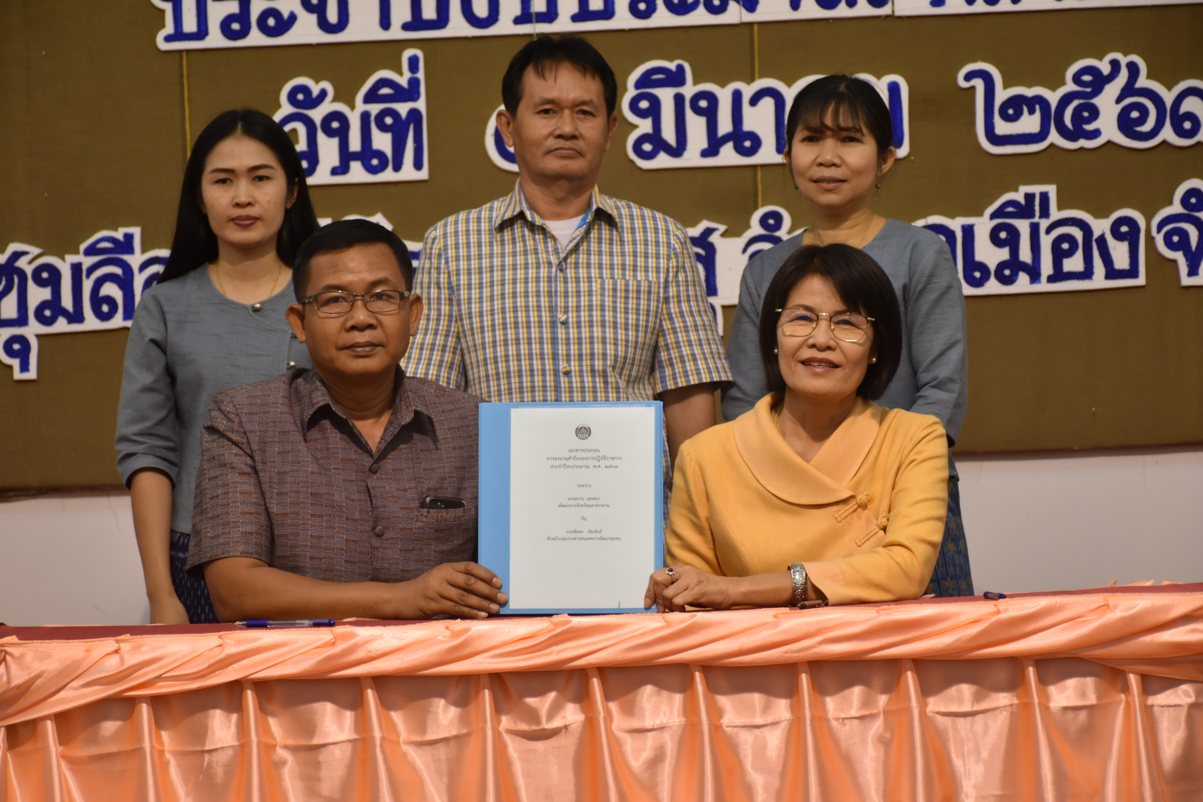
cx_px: 602
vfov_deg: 11.4
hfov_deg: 17.1
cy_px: 401
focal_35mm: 120
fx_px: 4010
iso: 640
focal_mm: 80
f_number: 5.3
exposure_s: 1/60
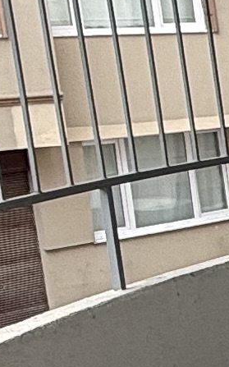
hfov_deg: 7.3
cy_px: 259
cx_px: 908
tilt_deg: -9.2
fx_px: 1339
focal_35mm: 134
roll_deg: +1.2
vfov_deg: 15.6
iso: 50
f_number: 2.2
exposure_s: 1/436
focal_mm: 2.22
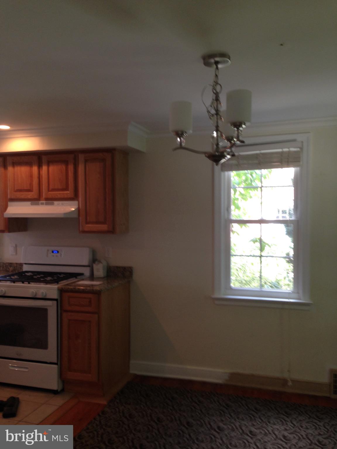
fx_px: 428
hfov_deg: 42.9
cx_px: 168
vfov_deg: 55.4
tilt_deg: -3.2
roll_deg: -1.5
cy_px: 224
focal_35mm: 33
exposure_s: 1/20
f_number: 2.4
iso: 50
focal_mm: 4.12
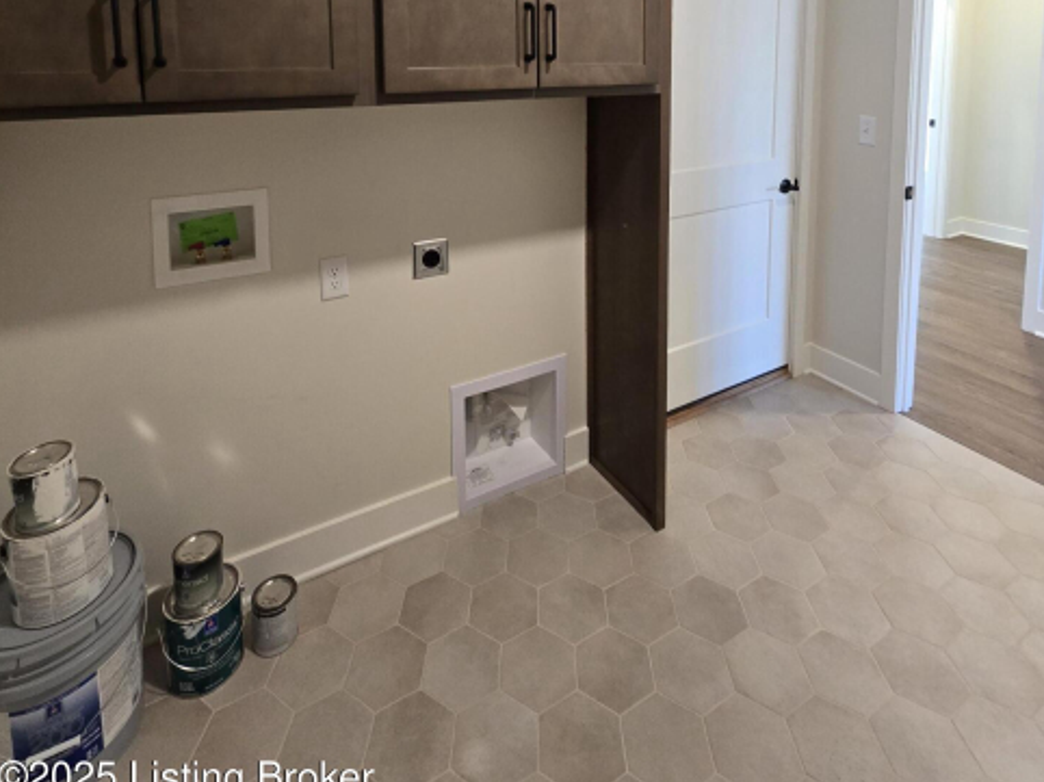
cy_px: 120
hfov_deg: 87.8
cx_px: 535
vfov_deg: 63.1
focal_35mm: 18
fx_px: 543
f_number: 2.2
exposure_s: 1/60
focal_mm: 2.2
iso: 400
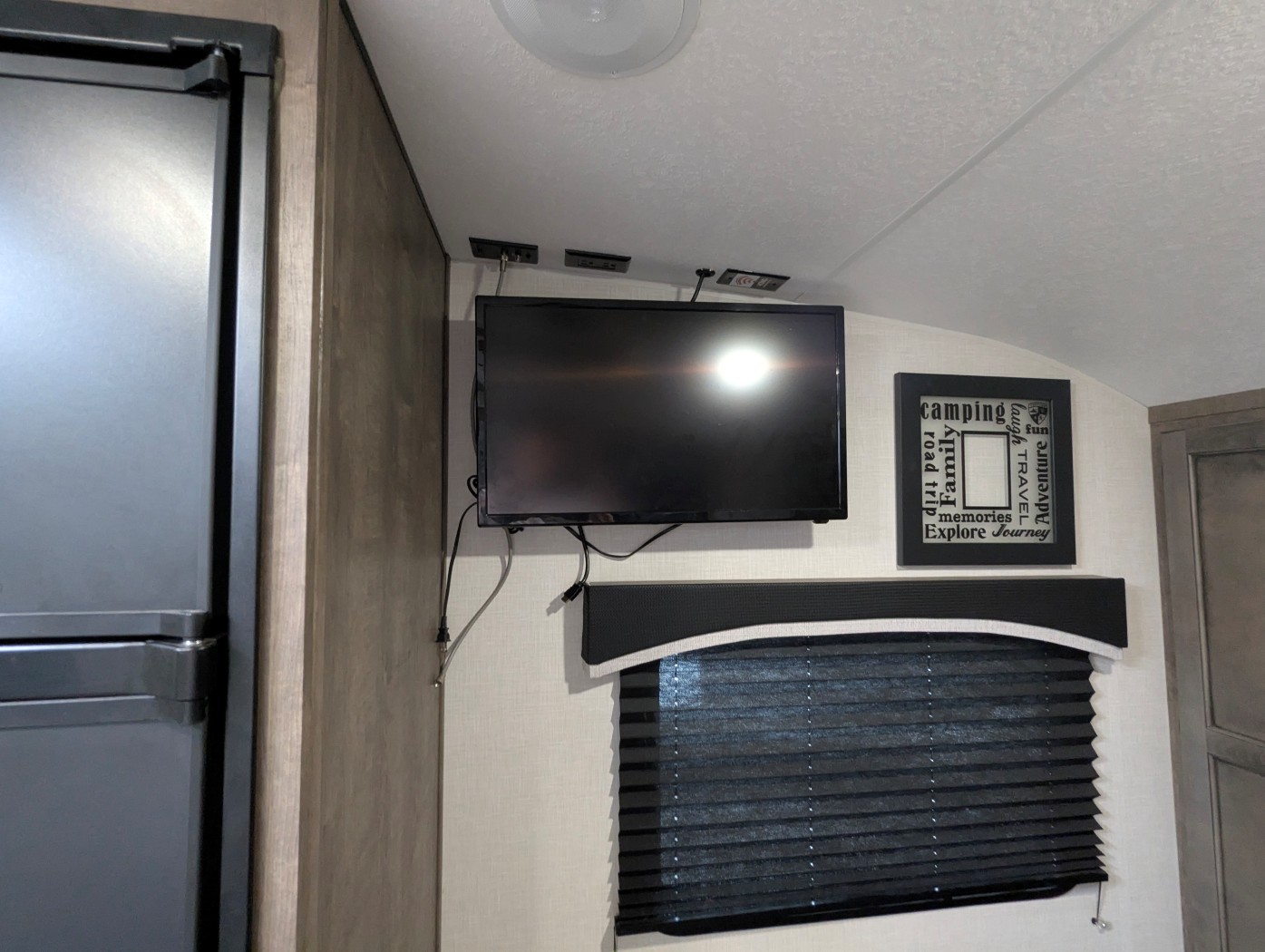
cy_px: 476
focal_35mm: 16
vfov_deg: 78.2
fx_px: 585
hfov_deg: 94.4
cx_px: 632
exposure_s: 1/33.3
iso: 440
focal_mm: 2.35
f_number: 2.2
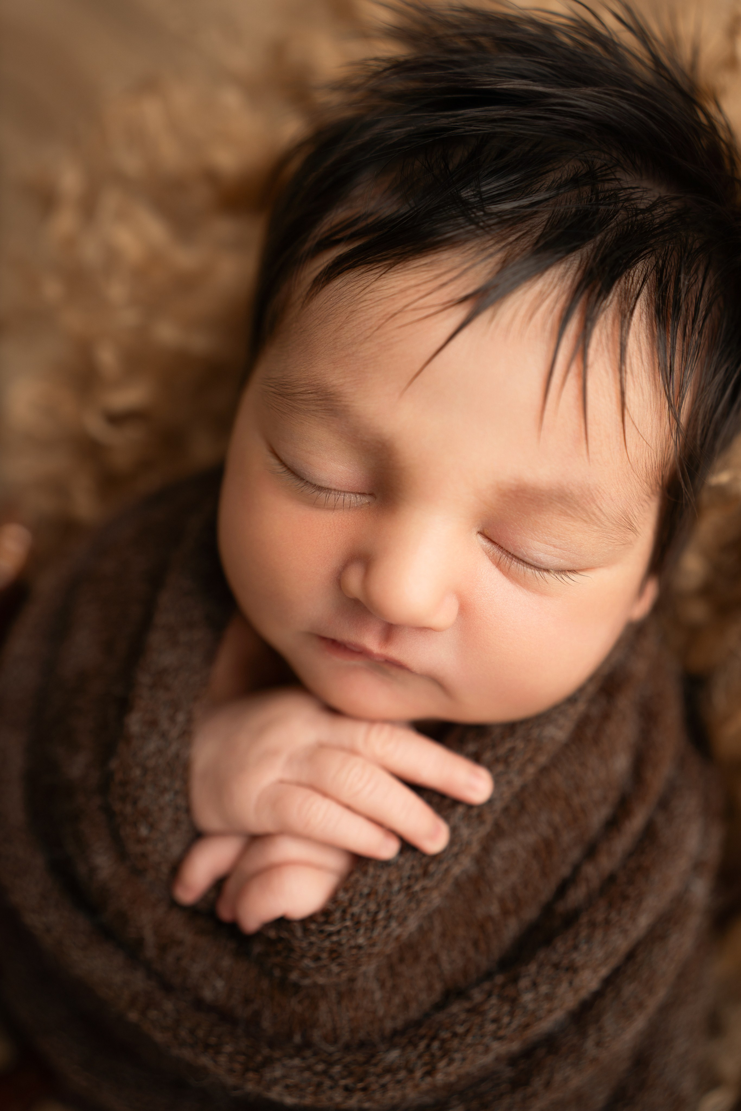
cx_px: 370
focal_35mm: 35
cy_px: 556
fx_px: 1081
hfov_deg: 37.9
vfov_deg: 54.4
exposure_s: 1/200
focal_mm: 35
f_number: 2.5
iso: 100
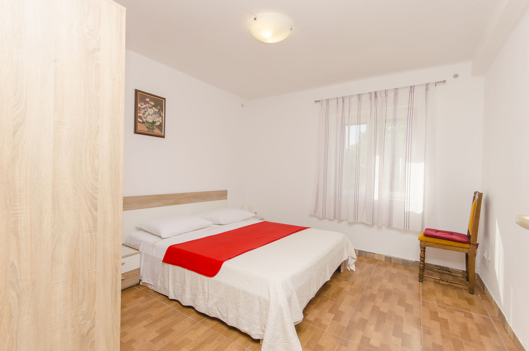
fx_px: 220
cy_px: 176
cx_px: 264
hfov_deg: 100.5
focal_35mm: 15
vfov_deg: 77.1
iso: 100
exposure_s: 1/125
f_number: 6.3
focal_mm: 10
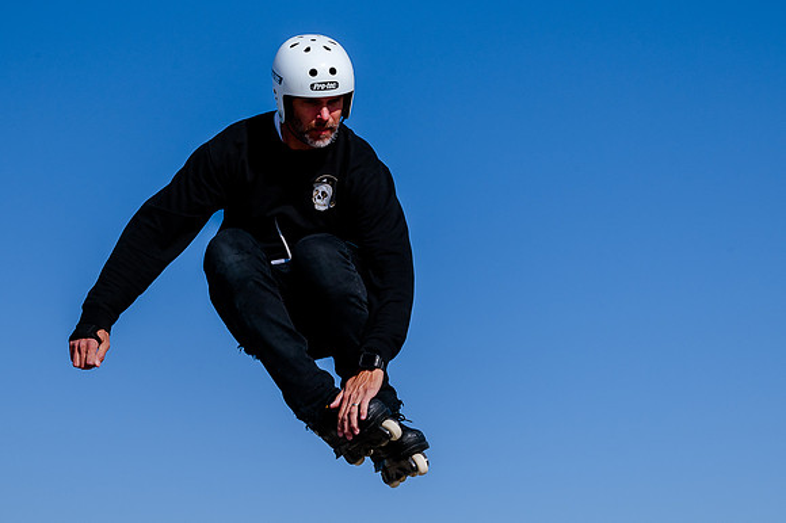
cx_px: 473
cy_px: 222
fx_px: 1956
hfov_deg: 22.7
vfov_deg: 15.2
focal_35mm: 90
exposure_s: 1/500
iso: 200
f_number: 11
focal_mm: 62
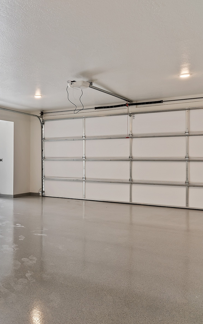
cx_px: 0
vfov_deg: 55.3
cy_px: 156
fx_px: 310
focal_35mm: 35
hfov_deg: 33.3
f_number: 9
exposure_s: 1/4
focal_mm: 18
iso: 100
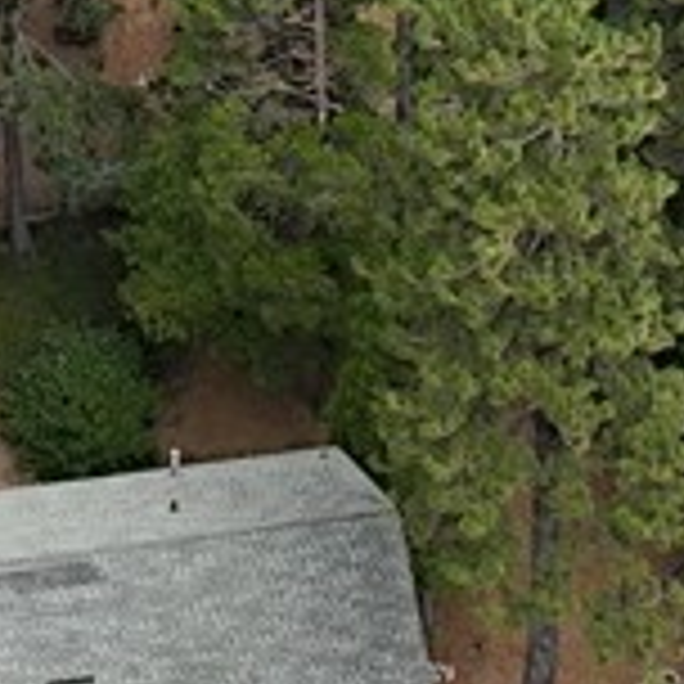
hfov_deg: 11.9
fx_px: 3197
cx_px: -148
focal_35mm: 143
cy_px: -997
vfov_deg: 10.4
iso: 200
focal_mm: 12.29
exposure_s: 1/1600
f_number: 2.8
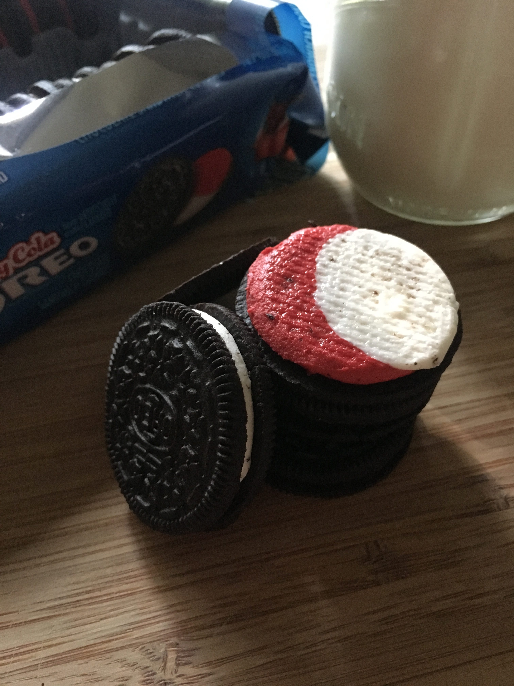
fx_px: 574
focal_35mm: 29
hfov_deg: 48.2
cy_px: 343
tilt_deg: -46.8
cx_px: 257
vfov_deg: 61.7
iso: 250
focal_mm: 4.15
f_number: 2.2
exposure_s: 1/15
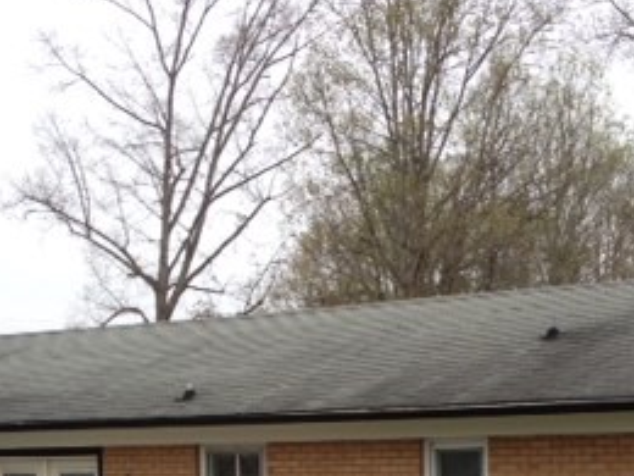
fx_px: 1575
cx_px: 341
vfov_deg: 16.5
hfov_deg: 22.8
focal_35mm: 86
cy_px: 571
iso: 50
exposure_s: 1/1082
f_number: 2.4
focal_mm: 4.28
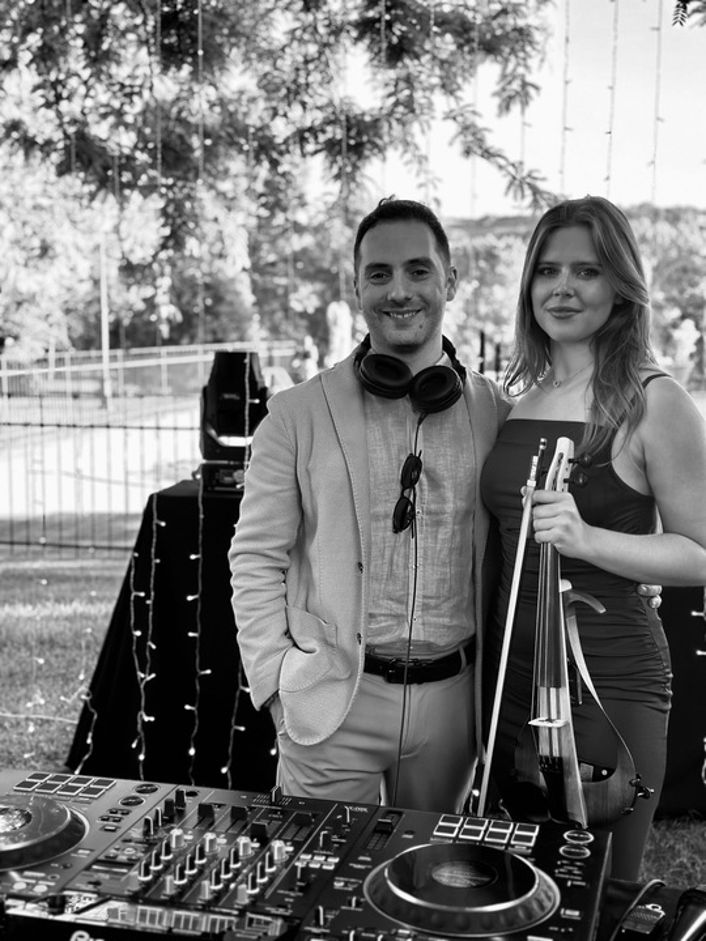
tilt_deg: -6.1
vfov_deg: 39.7
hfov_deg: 30.3
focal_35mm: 48
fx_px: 1305
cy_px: 470
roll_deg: -1.2
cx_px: 353
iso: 64
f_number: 1.78
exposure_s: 1/121
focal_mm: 6.86
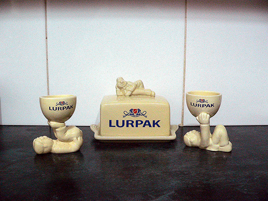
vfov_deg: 39.7
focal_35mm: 36
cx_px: 134
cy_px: 100
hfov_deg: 51.4
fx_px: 279
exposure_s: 1/40
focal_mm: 6
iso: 400
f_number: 2.8
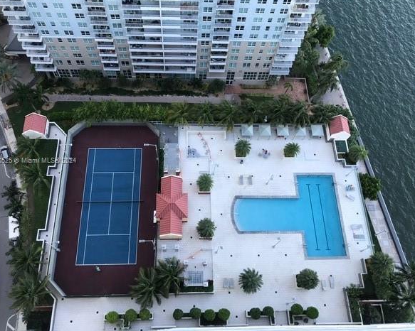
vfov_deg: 48.5
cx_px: 206
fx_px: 368
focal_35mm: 30
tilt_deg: -67.8
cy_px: 161
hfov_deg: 58.8
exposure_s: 1/139
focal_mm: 3.99
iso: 20
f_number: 1.8
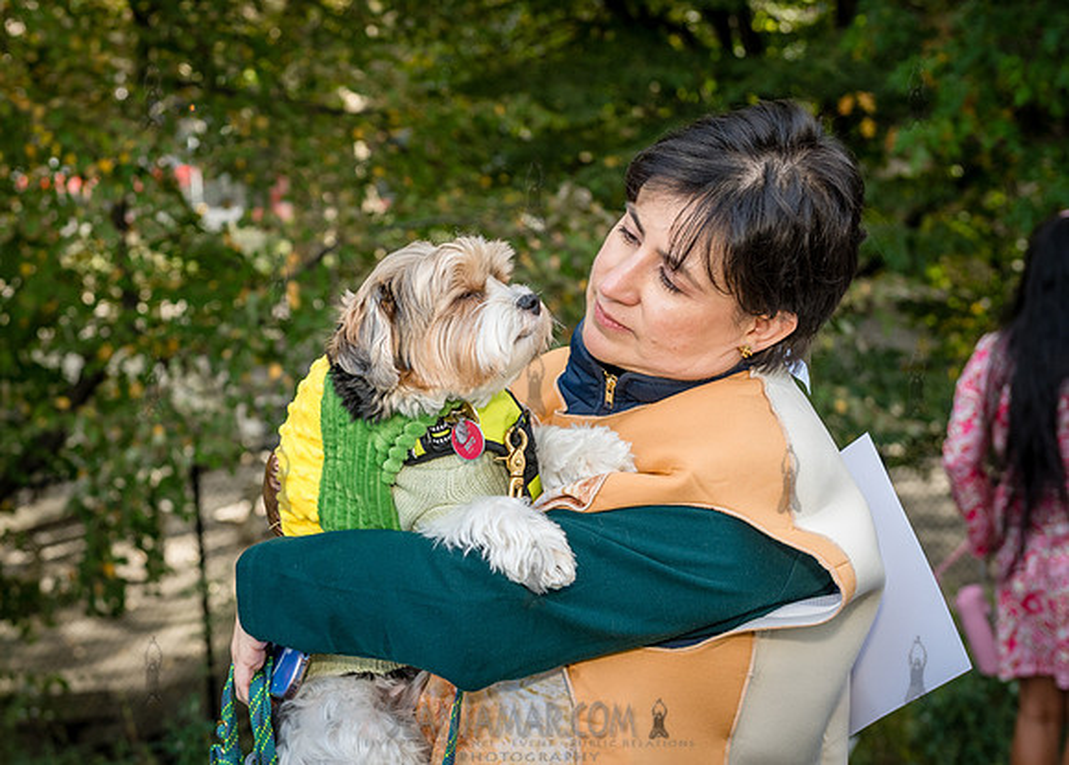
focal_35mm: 64
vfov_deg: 22.1
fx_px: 1955
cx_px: 374
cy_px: 372
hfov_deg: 30.4
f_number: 5
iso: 1000
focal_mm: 50
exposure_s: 1/800
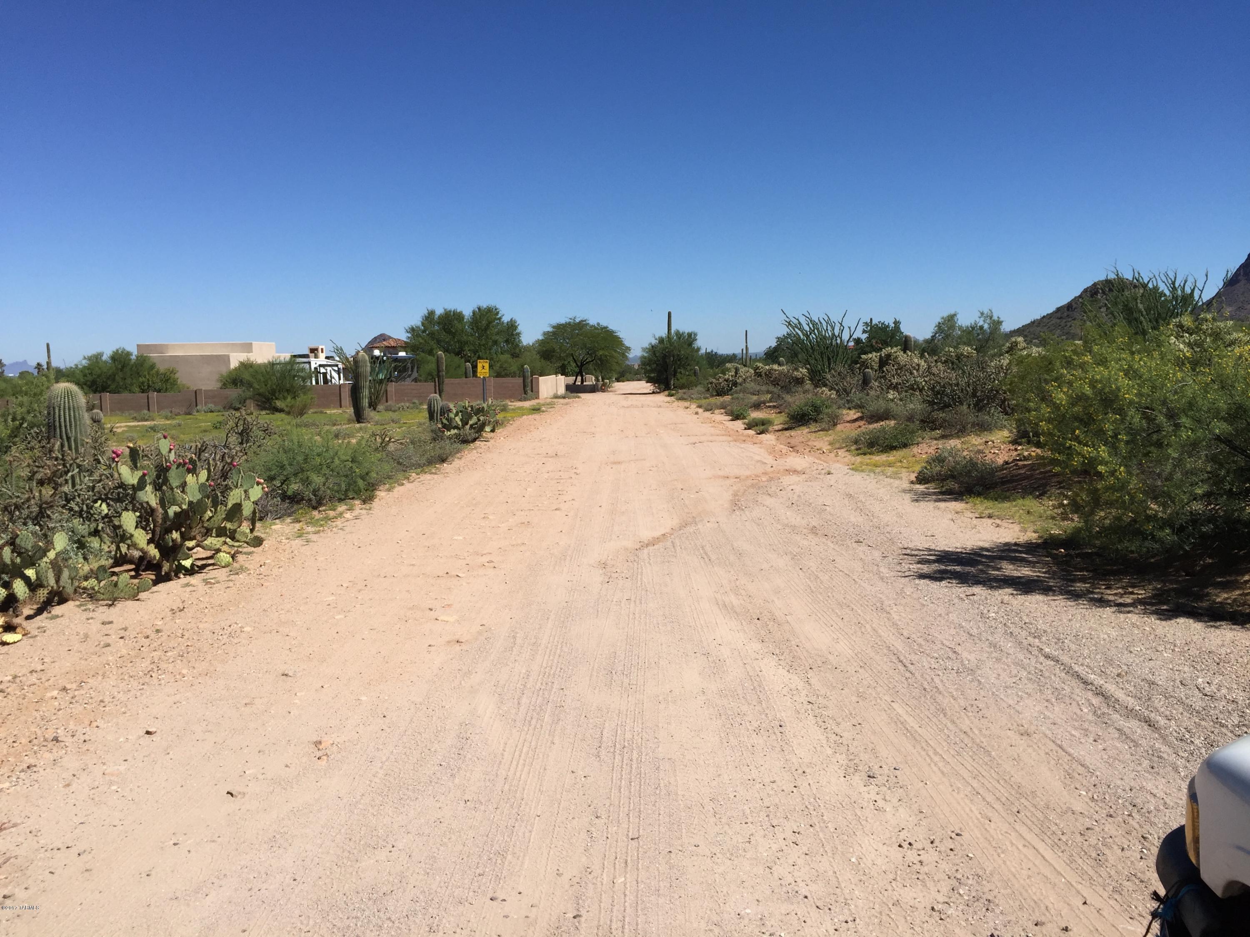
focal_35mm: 29
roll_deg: -0.2
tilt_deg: -6.5
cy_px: 468
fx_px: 1047
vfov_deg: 48.2
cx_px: 625
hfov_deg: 61.7
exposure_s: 1/3049
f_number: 2.2
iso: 32
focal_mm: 4.15
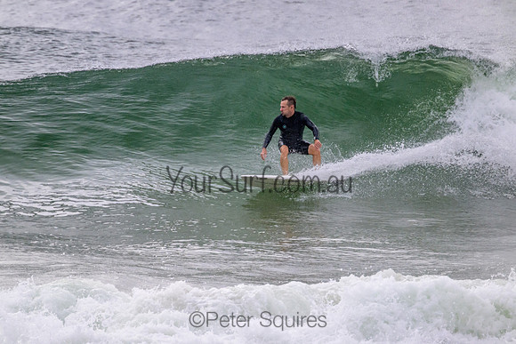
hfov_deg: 2.6
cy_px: 172
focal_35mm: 800
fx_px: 11469
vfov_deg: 1.7
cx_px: 258
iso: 2500
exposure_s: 1/2000
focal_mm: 800
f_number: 11
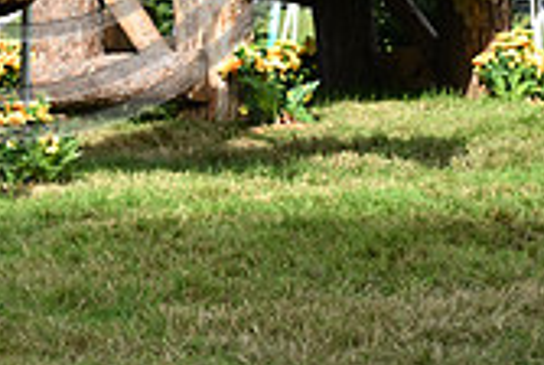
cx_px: -36
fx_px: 3573
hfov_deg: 8.6
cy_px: -240
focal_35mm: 236
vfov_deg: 5.8
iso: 320
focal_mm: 68
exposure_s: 1/1250
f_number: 4.5
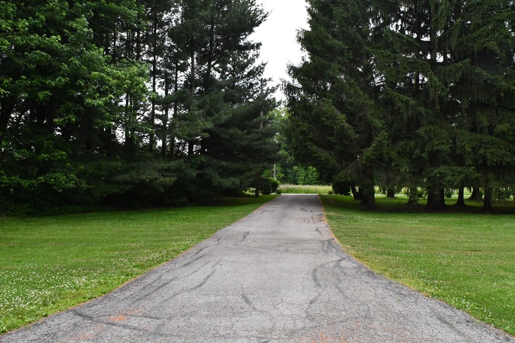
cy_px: 177
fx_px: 529
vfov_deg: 35.9
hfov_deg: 51.8
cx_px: 276
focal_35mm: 37
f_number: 16
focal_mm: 22
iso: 5000
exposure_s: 1/1000
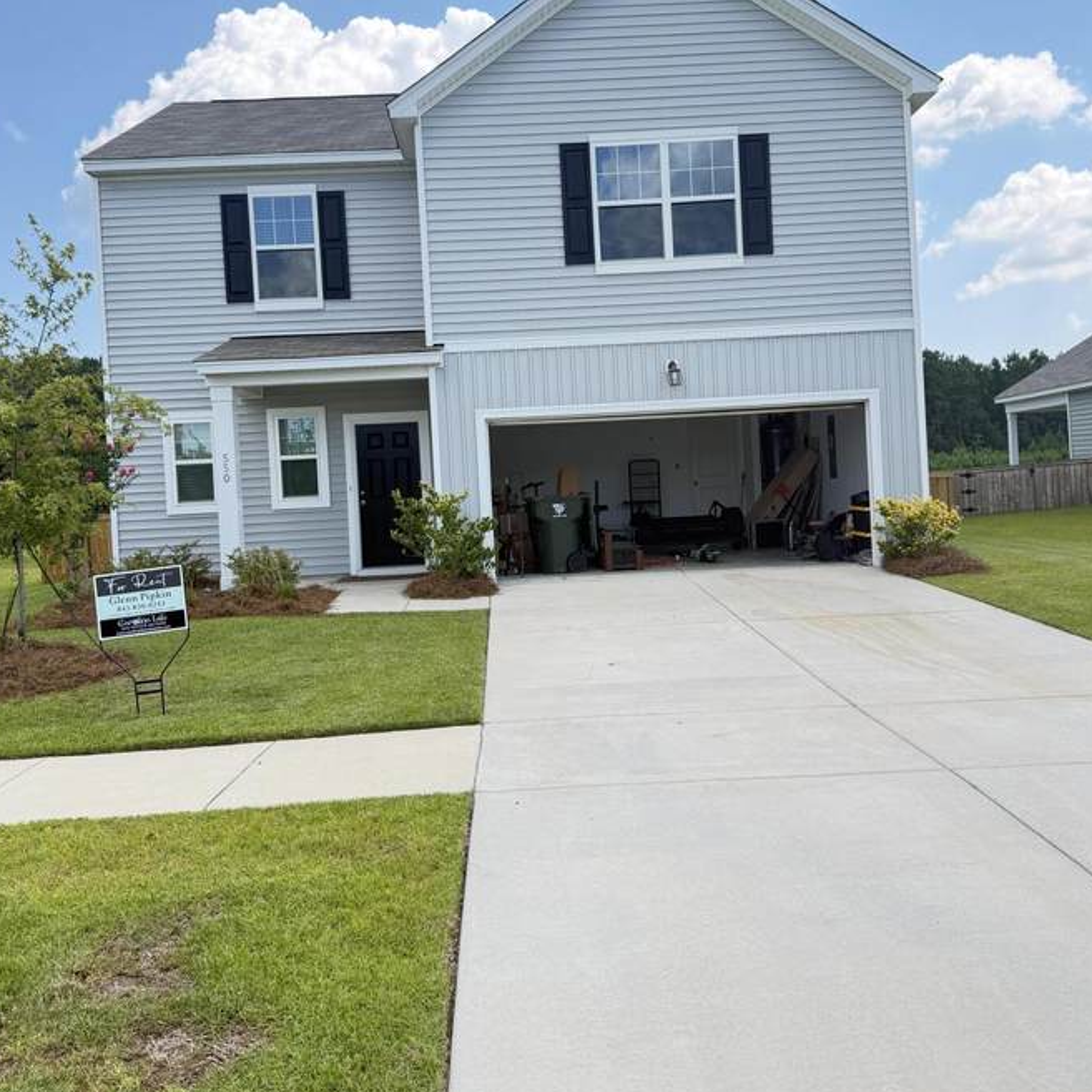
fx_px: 1106
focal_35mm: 31
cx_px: 527
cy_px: 477
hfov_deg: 52.5
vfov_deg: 52.4
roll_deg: +2.9
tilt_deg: -3.8
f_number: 1.78
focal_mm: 6.76
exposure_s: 1/1337
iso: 100
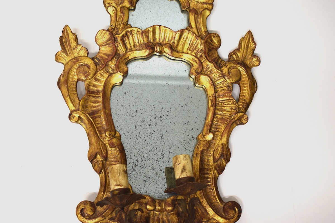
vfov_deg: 22.6
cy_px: 112
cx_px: 168
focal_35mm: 60
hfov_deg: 33.4
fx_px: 559
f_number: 5
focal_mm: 40
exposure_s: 1/60
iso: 800
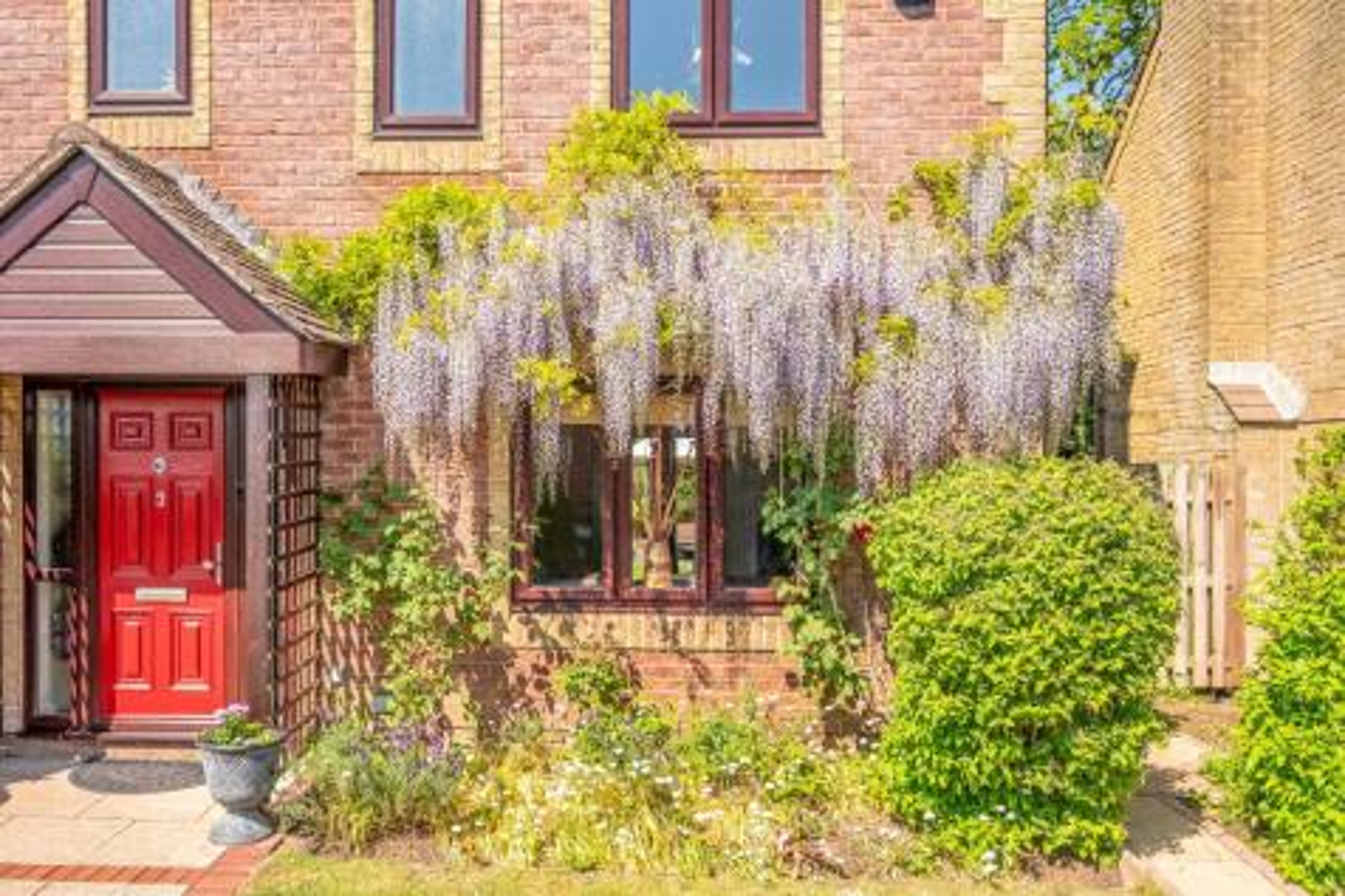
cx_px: 672
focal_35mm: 27
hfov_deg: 67.4
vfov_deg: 47.9
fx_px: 1008
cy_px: 448
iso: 320
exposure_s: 1/1000
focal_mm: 27
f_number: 4
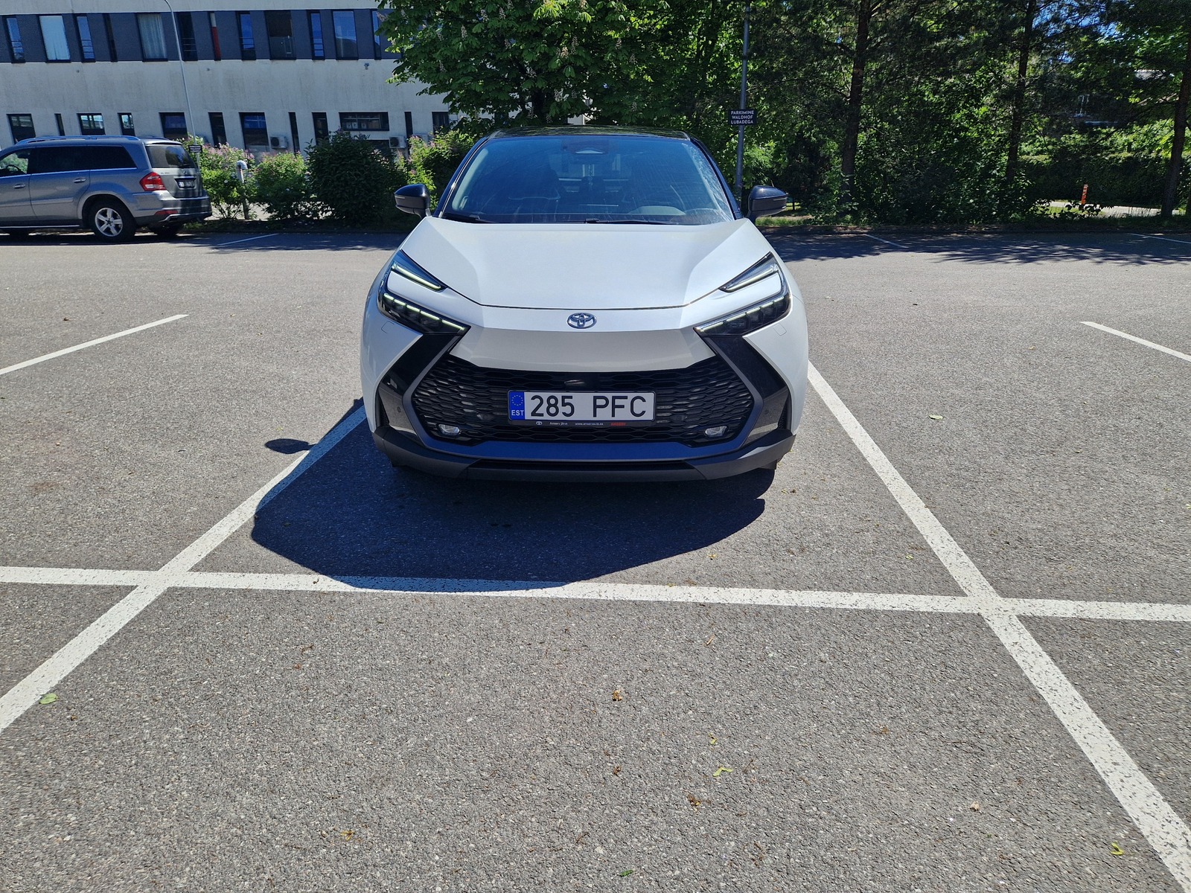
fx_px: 791
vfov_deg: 58.9
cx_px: 596
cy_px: 446
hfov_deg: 73.9
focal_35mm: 23
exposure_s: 1/1864
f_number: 1.8
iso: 50
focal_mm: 5.4
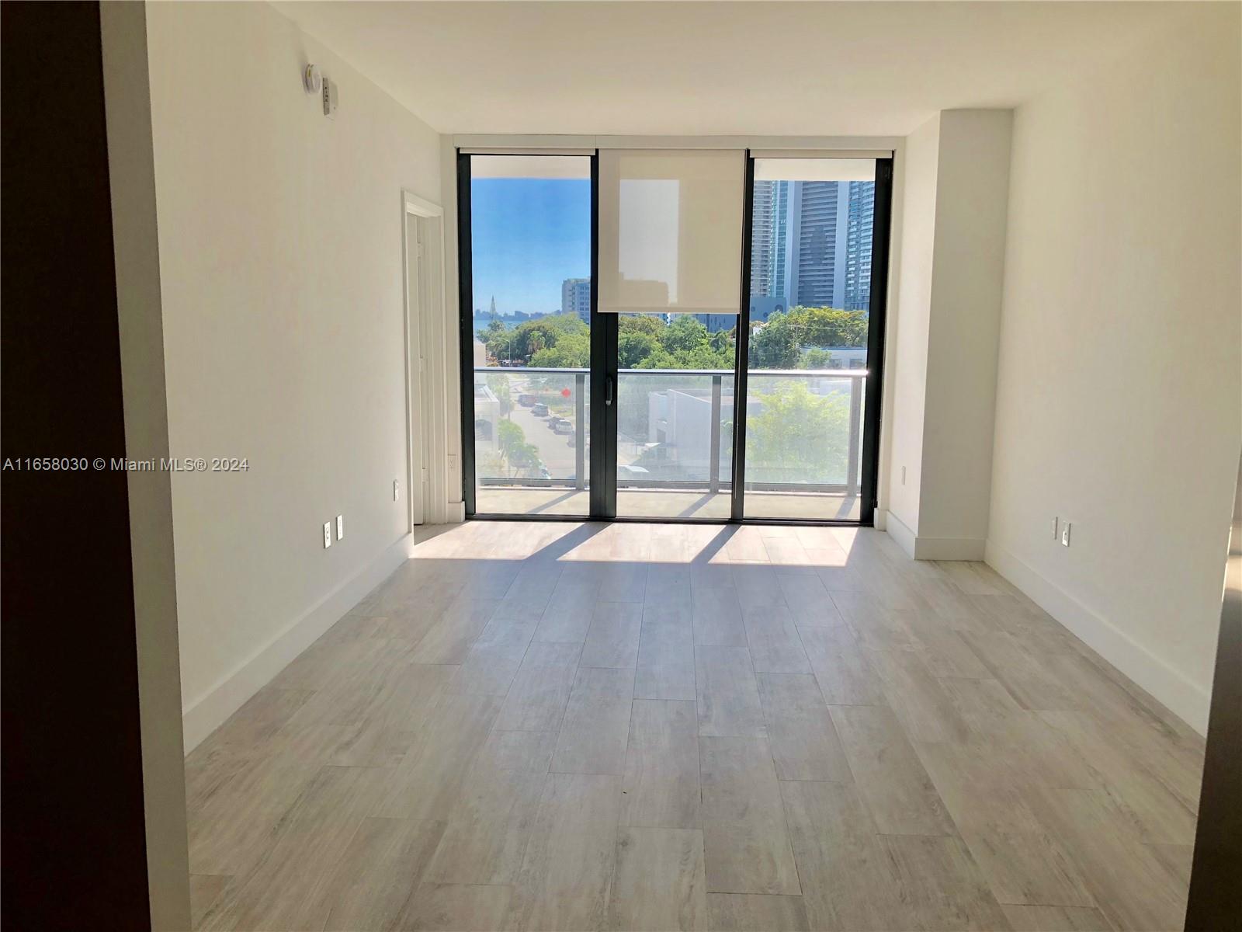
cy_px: 466
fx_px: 1005
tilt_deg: -8.4
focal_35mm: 28
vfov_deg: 49.7
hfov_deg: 63.4
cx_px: 621
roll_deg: -0.6
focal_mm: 3.99
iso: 20
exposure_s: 1/412
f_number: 1.8
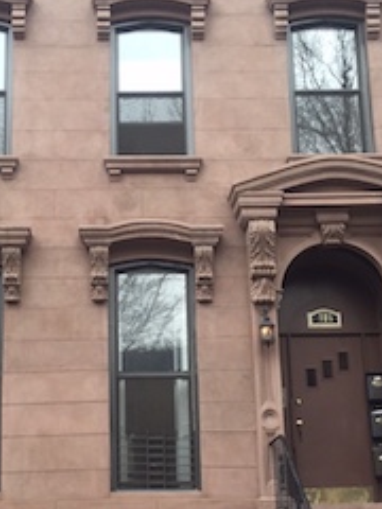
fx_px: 853
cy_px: 344
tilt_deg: +16.6
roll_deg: +0.7
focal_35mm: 58
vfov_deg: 32.9
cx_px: 136
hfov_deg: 25.1
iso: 40
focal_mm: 4.15
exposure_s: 1/120
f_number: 2.2
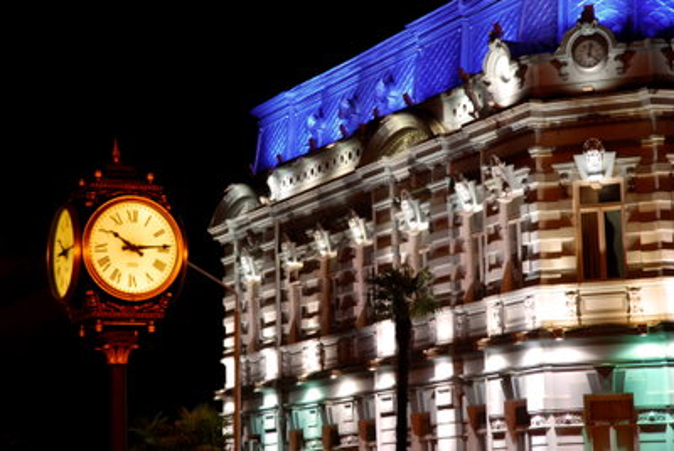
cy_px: 226
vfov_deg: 13.1
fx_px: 1969
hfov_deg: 19.4
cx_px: 337
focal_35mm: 105
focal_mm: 70
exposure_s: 1/15
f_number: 4.5
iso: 800
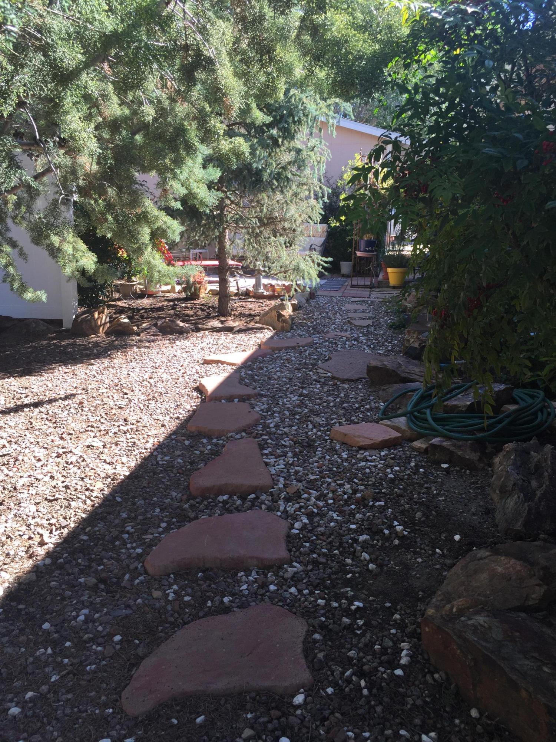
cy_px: 371
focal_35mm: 29
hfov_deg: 48.2
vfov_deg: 61.7
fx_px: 621
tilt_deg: -12.4
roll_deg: -1.6
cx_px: 278
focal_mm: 4.15
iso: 32
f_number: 2.2
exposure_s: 1/341
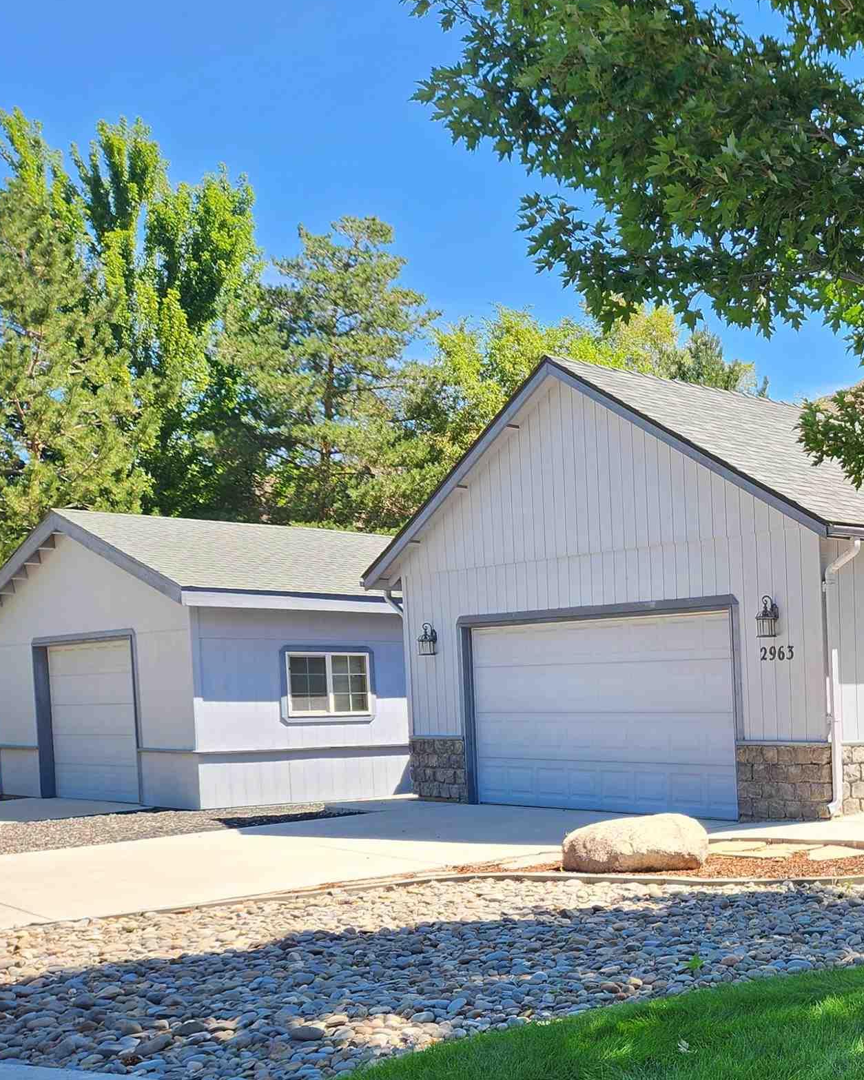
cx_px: 965
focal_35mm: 44
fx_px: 1406
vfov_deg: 41.1
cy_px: 773
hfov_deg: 30.4
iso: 20
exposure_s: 1/377
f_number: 1.8
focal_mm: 5.4
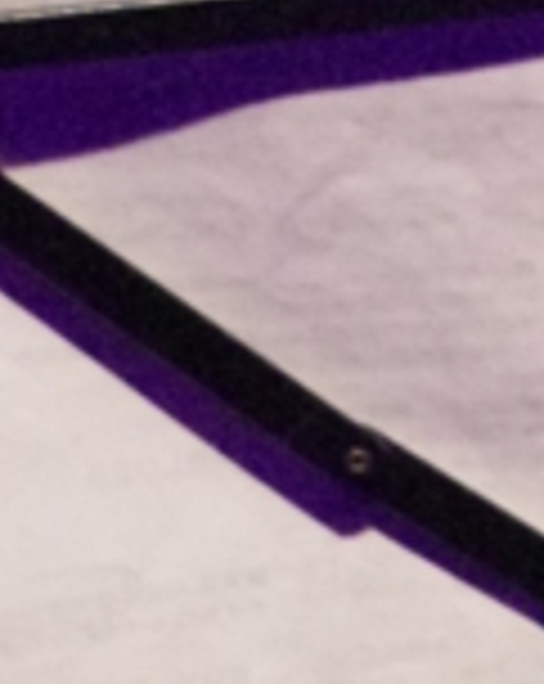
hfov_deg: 1.0
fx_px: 29936
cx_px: -560
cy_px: -468
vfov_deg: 1.3
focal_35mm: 1483
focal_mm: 200
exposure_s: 1/80
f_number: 6.3
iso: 12800
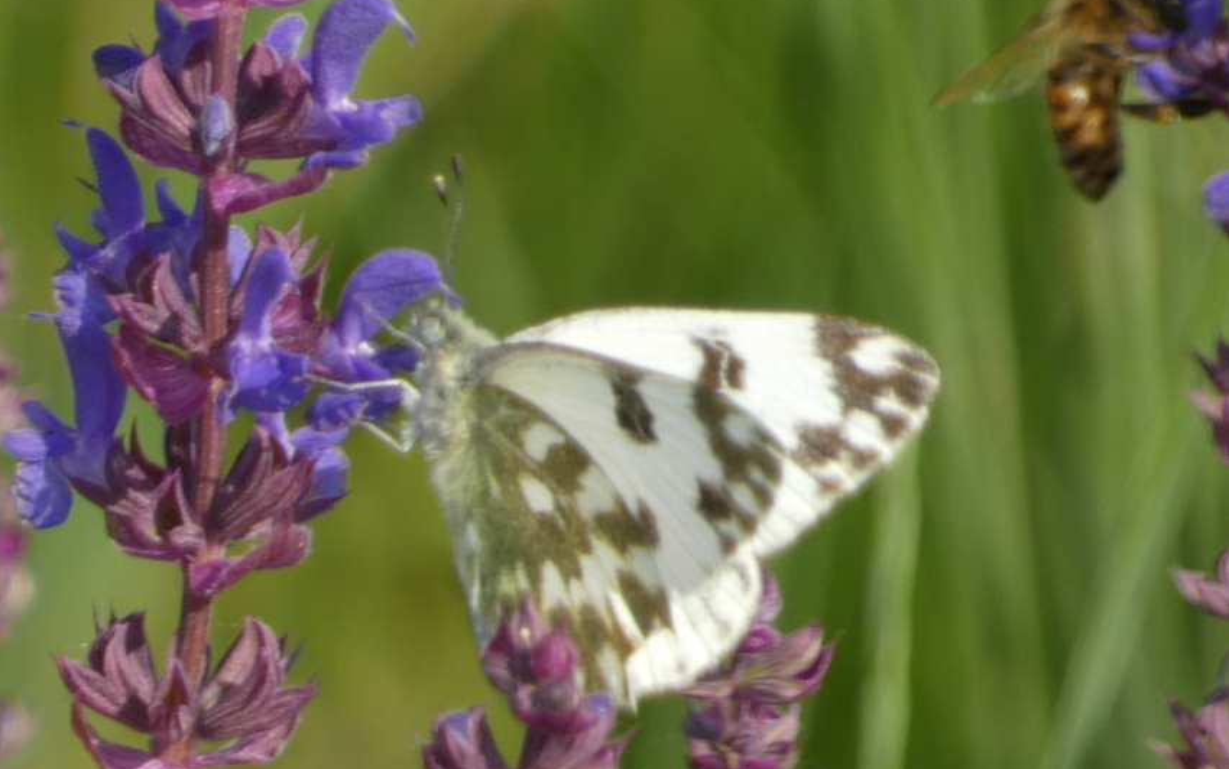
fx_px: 42756
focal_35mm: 1276
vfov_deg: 1.0
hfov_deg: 1.6
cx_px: 615
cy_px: 360
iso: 80
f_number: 5.9
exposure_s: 1/125
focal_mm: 215
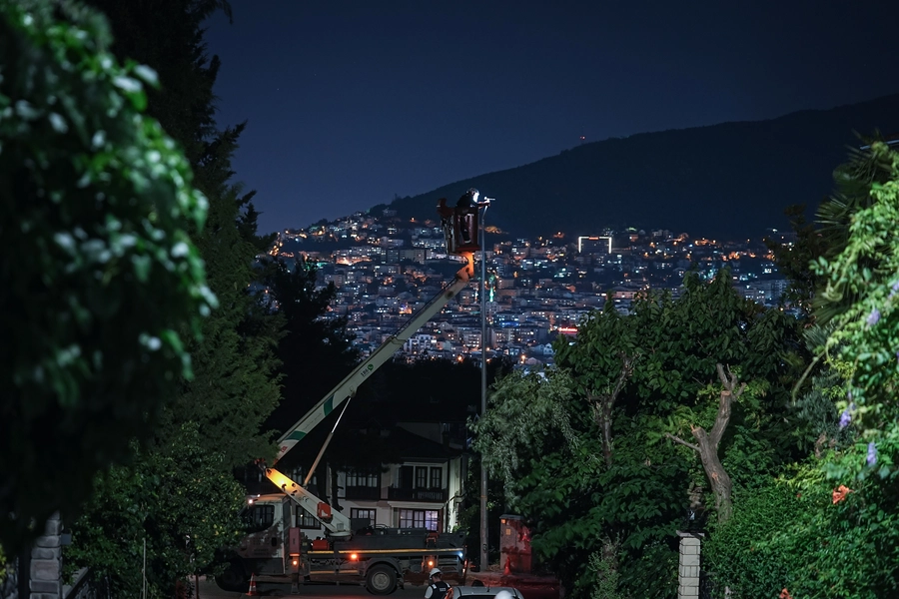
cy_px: 300
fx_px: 1798
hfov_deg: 28.1
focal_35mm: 72
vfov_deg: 18.9
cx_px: 450
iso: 1000
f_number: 3.2
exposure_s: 1/4
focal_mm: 72
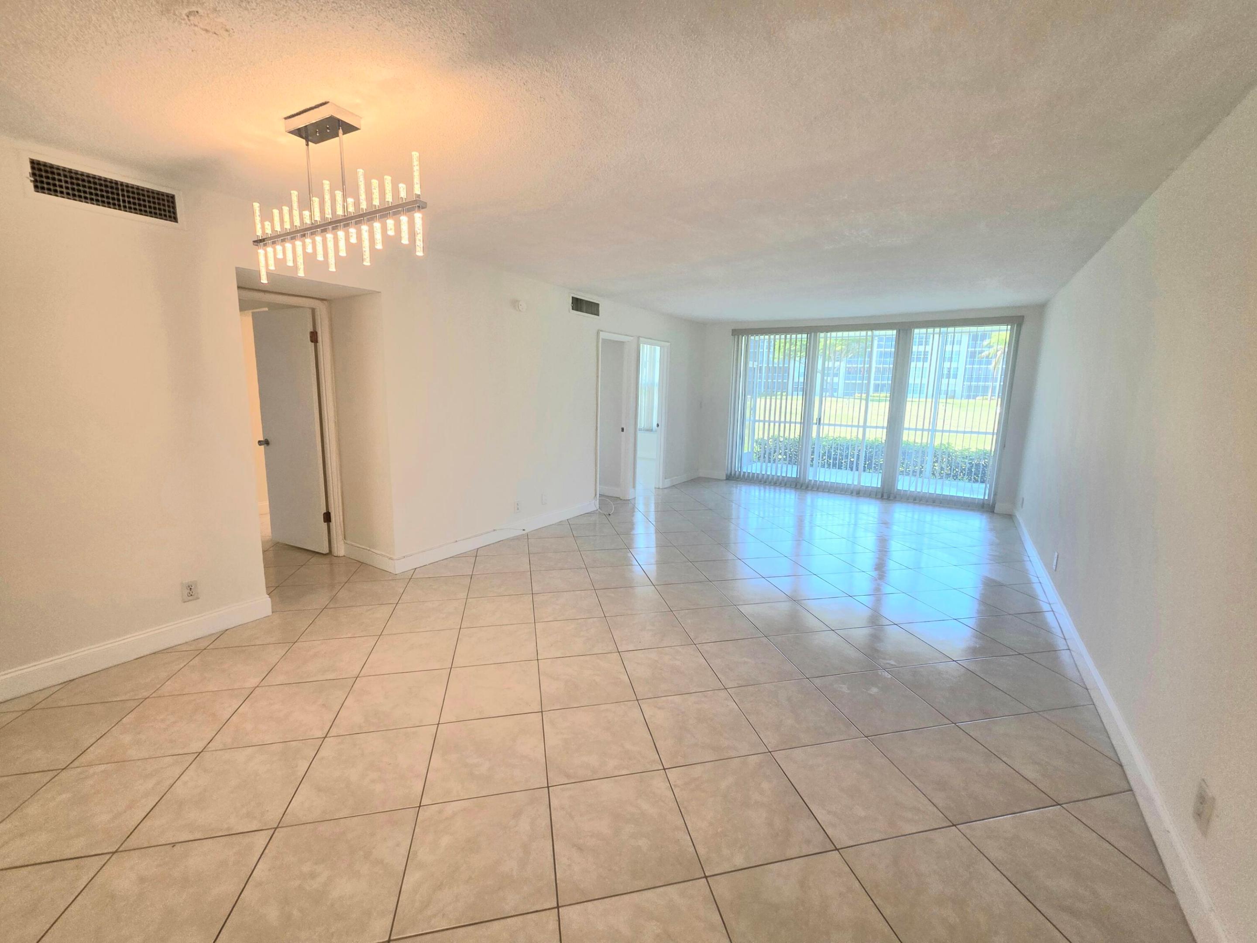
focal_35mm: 13
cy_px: 472
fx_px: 472
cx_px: 628
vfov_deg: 89.9
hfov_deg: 106.2
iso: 100
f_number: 1.9
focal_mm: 2.2
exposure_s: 1/120
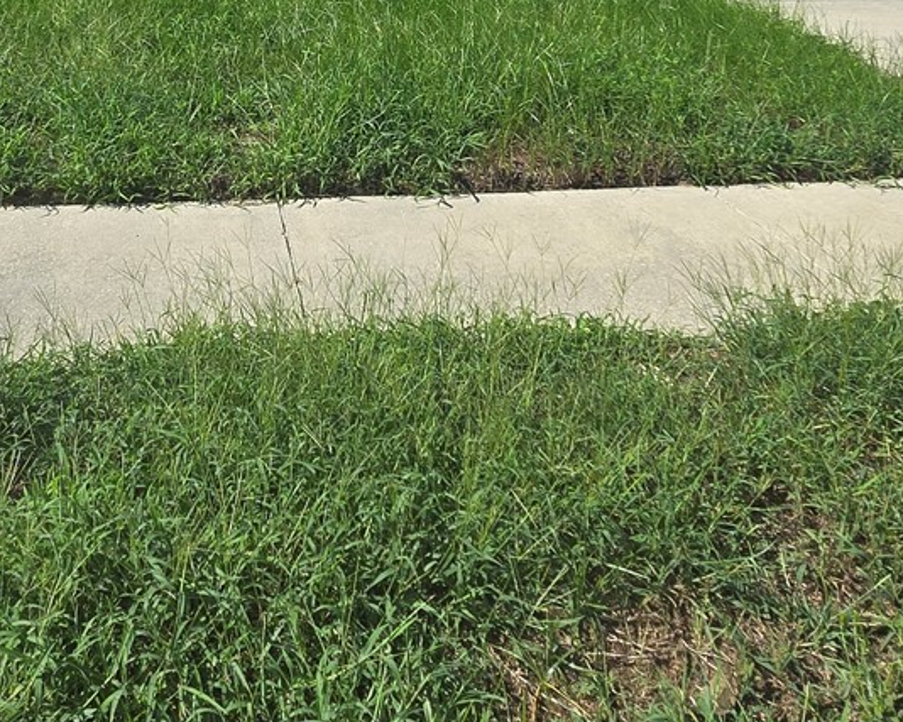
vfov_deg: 34.6
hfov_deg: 47.1
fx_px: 1015
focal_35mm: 38
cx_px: 293
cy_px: -41
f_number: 2.2
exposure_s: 1/2210
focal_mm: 2.2
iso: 50
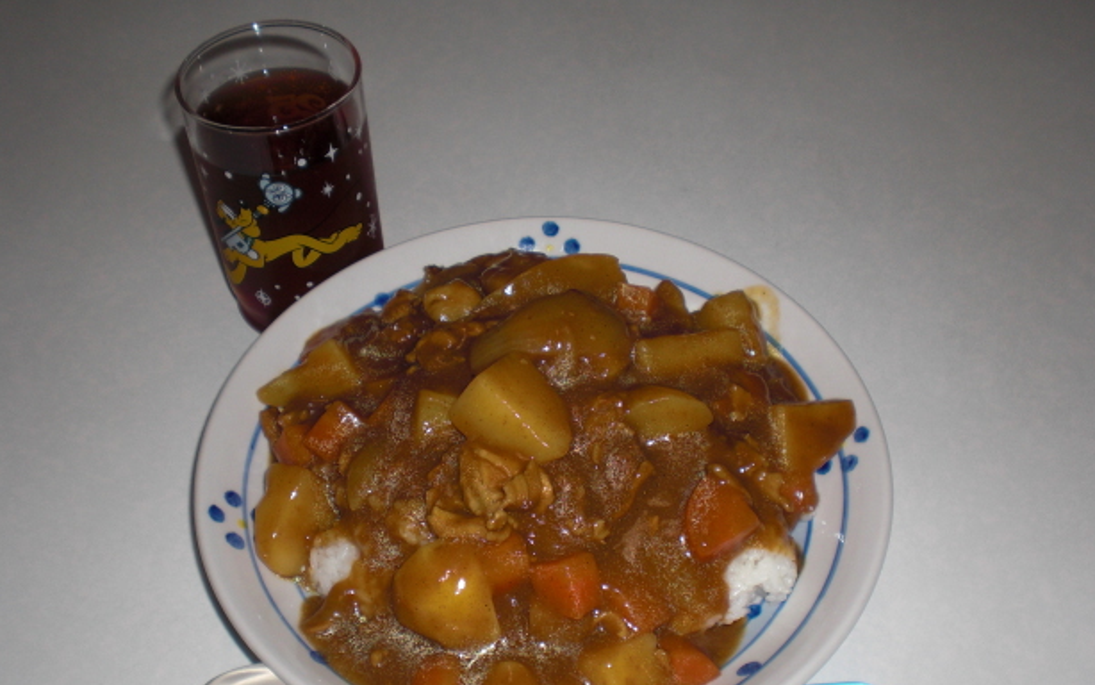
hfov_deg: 47.2
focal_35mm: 42
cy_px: 421
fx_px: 1254
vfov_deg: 30.4
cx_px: 558
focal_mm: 6.3
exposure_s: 1/60
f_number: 3.1
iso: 64
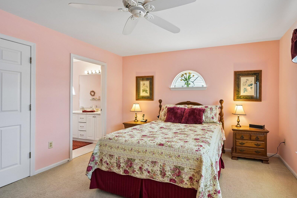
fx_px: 148
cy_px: 102
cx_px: 175
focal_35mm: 18
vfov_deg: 67.4
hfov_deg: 89.1
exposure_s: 1/15
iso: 400
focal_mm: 14
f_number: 8
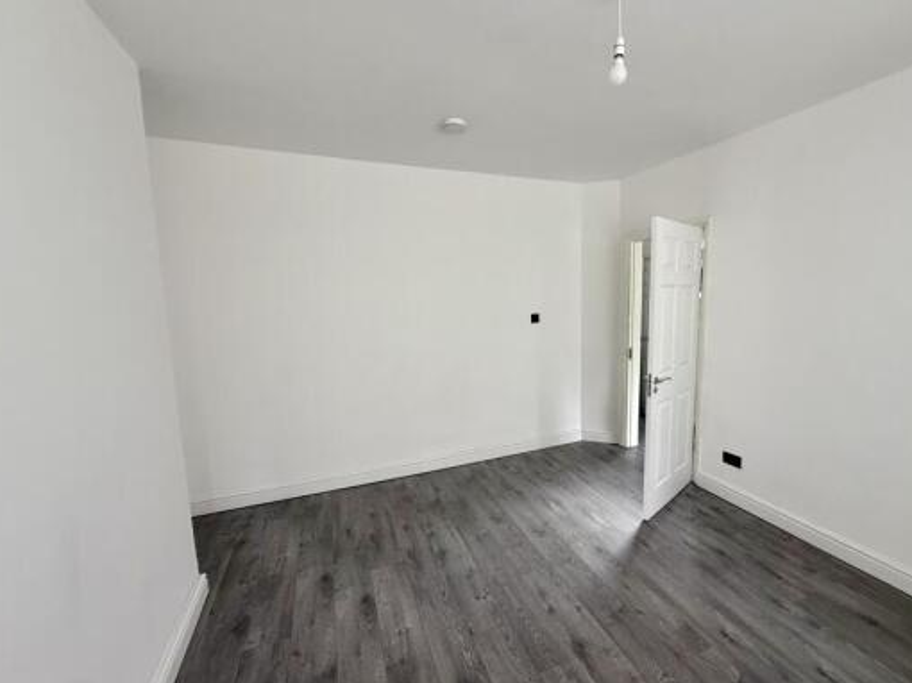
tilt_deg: -5.4
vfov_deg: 78.1
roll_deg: +0.3
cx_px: 509
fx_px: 421
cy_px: 348
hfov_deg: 94.1
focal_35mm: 16
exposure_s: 1/99
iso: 125
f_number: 2.2
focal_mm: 2.22
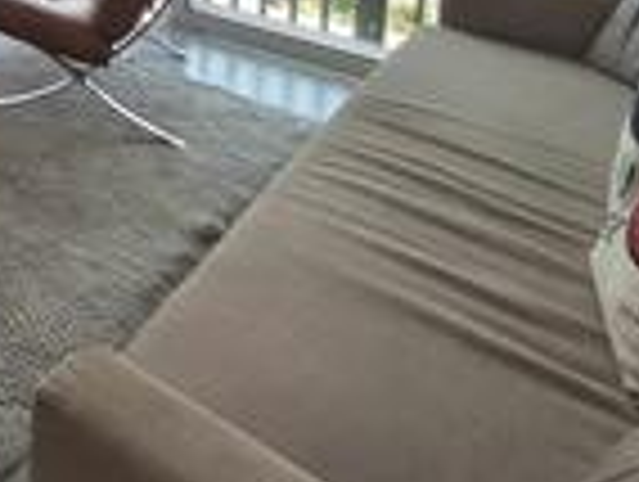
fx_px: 832
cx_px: -176
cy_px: -176
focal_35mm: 45
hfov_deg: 32.5
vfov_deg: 26.4
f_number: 2.2
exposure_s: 1/1000
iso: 40
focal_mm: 1.64
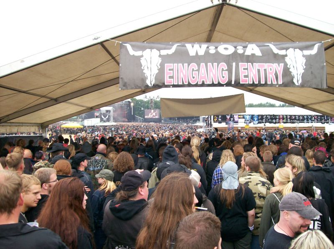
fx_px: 347
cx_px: 167
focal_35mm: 36
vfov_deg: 39.6
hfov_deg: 51.4
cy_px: 124
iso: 80
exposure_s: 1/64
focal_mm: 6
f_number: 2.7
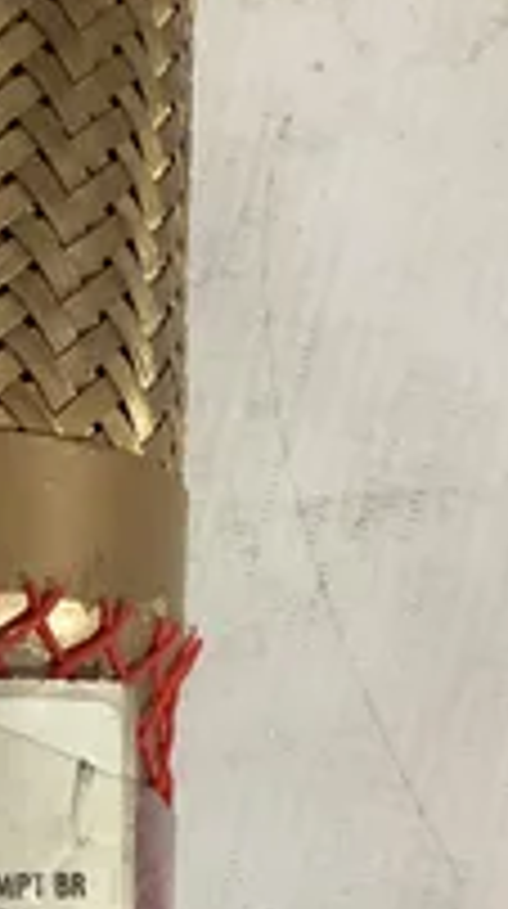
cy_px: 778
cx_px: -36
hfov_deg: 17.4
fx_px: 1611
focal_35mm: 67
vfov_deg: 30.4
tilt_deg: -81.7
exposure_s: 1/50
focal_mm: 3.3
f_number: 2.4
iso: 320
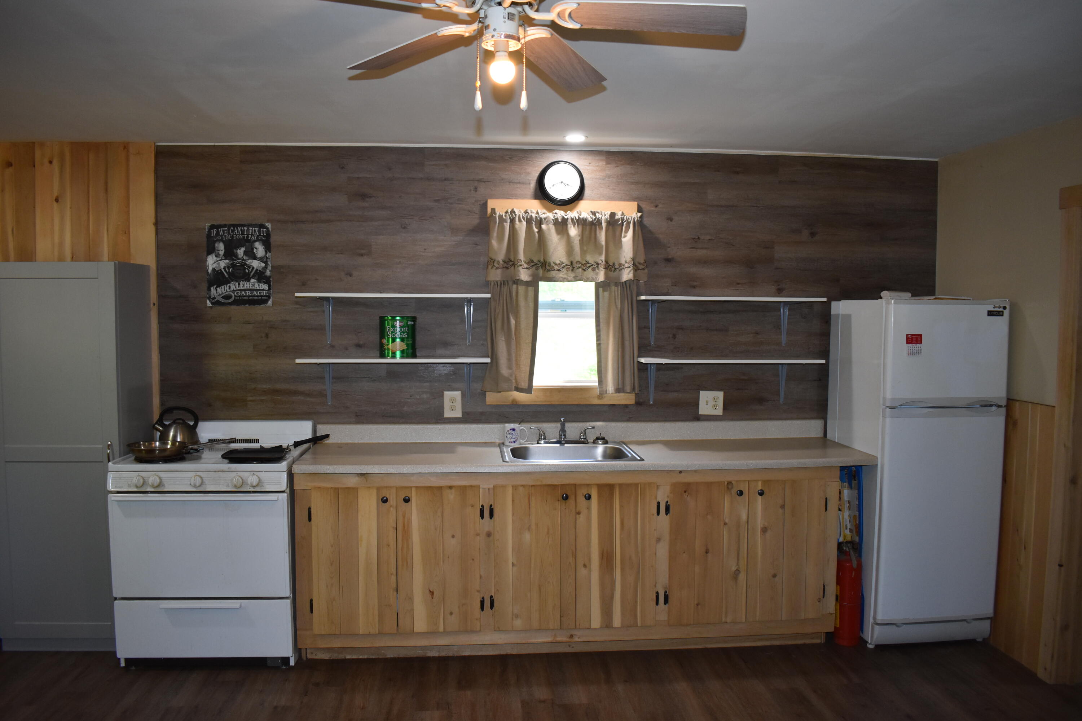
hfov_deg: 67.4
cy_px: 360
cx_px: 541
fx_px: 811
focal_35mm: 27
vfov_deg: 47.9
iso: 800
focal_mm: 18
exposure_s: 1/125
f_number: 4
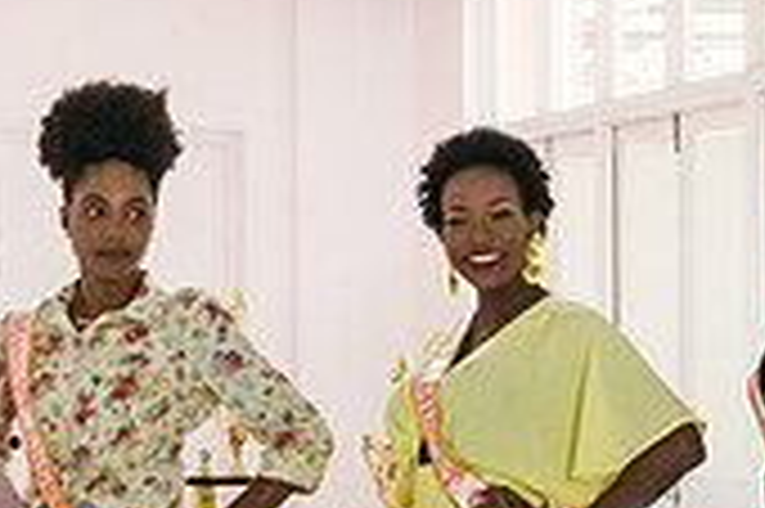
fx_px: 3566
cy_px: 209
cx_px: 127
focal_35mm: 168
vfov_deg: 8.2
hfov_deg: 12.2
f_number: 6.3
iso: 2500
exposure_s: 1/100
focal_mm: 32
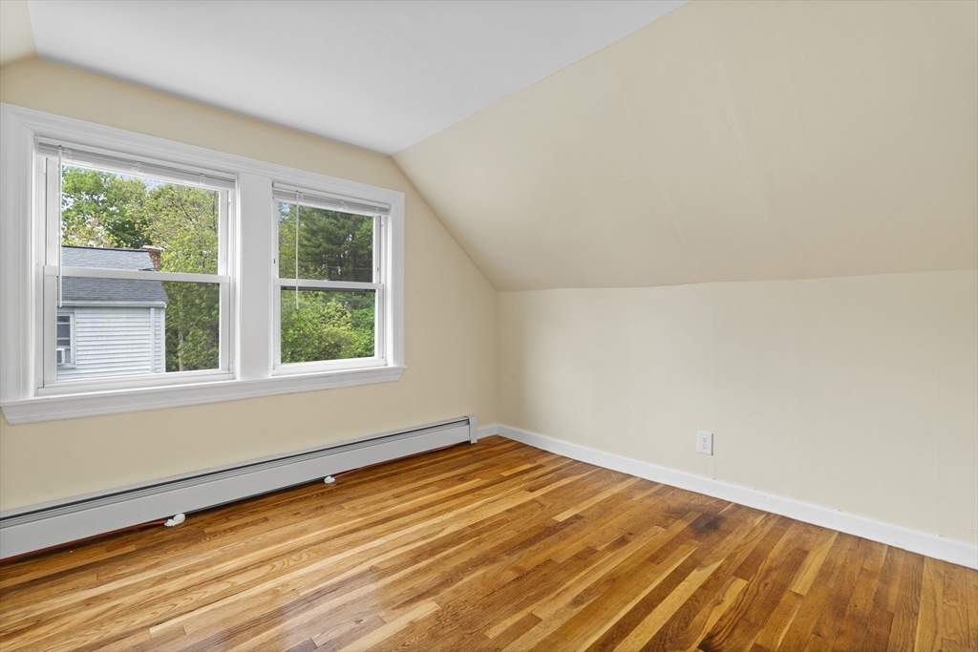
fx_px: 435
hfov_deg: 96.7
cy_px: 326
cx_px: 489
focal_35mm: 16
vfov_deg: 73.8
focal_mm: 16
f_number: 7.1
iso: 320
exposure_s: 1/6
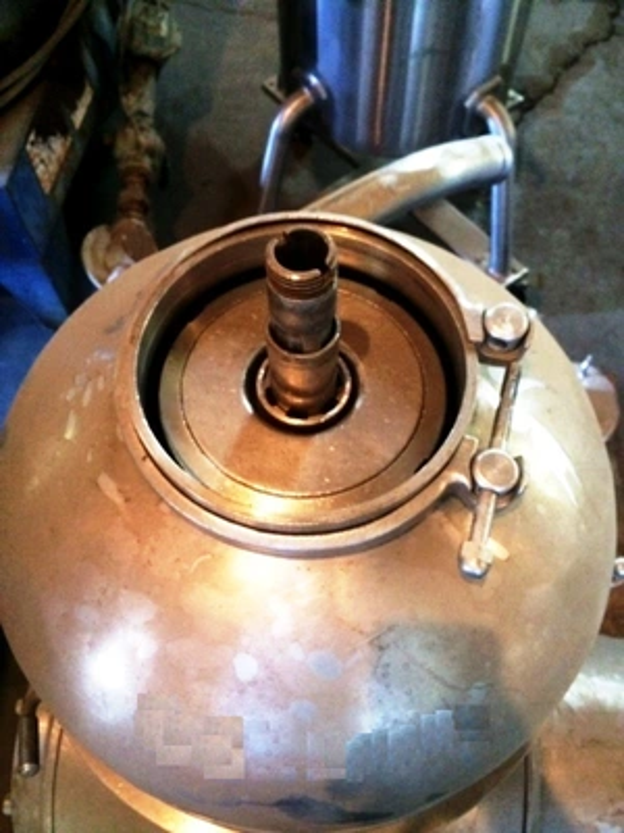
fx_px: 721
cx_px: 312
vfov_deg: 60.0
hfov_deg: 46.8
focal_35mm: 30
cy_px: 416
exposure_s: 1/15
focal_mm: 4.12
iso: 400
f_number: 2.2
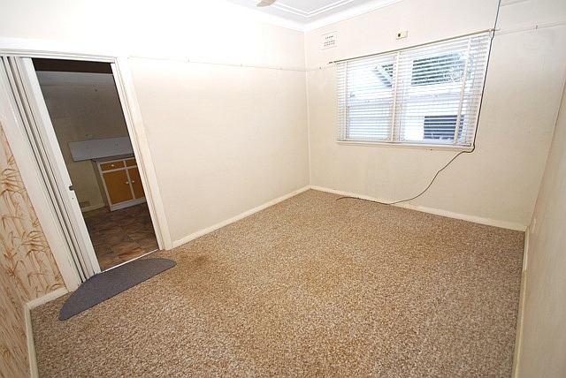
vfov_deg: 77.4
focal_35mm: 15
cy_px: 189
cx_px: 283
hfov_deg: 100.3
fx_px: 236
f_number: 4
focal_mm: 10
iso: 280
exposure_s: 1/60
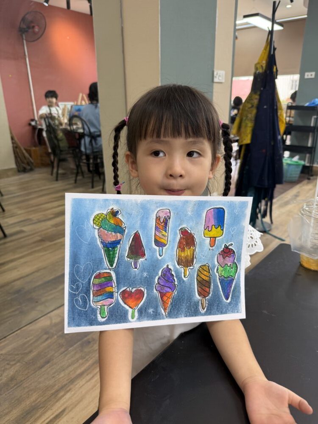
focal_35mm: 24
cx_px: 159
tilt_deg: -19.6
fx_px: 294
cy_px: 212
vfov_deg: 71.6
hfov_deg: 56.8
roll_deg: +0.5
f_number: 1.78
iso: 80
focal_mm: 6.76
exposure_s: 1/100
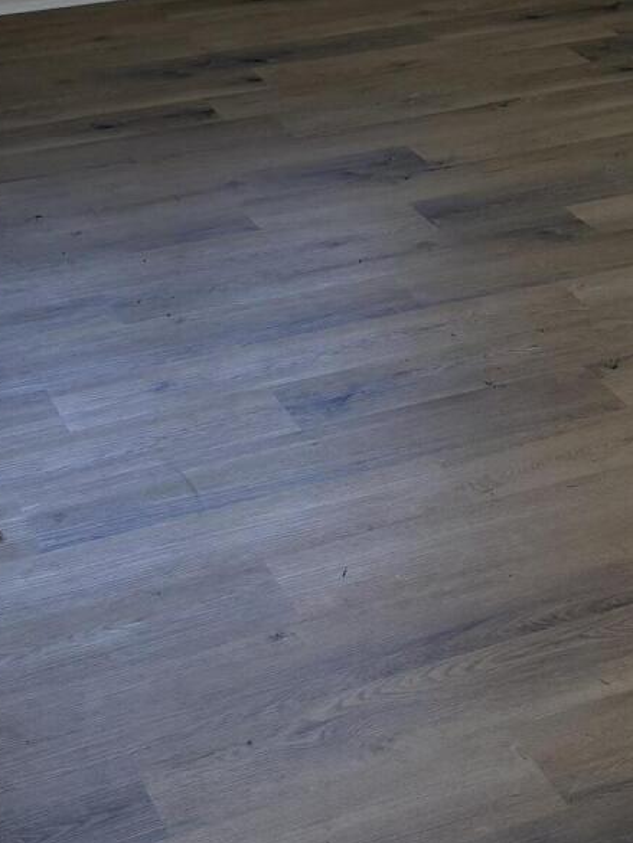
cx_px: 506
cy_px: -13
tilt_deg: -16.2
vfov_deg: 22.8
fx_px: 1999
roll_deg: -0.4
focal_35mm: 82
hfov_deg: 17.8
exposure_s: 1/210
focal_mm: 6.76
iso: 125
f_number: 1.78
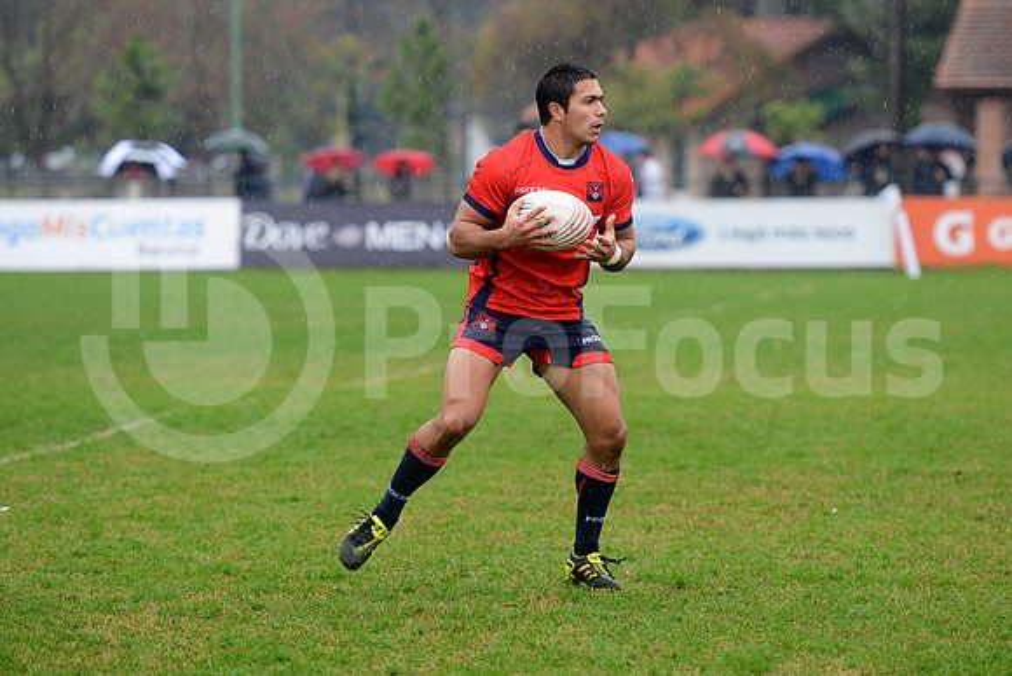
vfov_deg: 9.5
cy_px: 338
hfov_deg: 14.2
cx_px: 506
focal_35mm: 145
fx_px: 4077
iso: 1000
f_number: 2.8
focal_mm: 145
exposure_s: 1/500
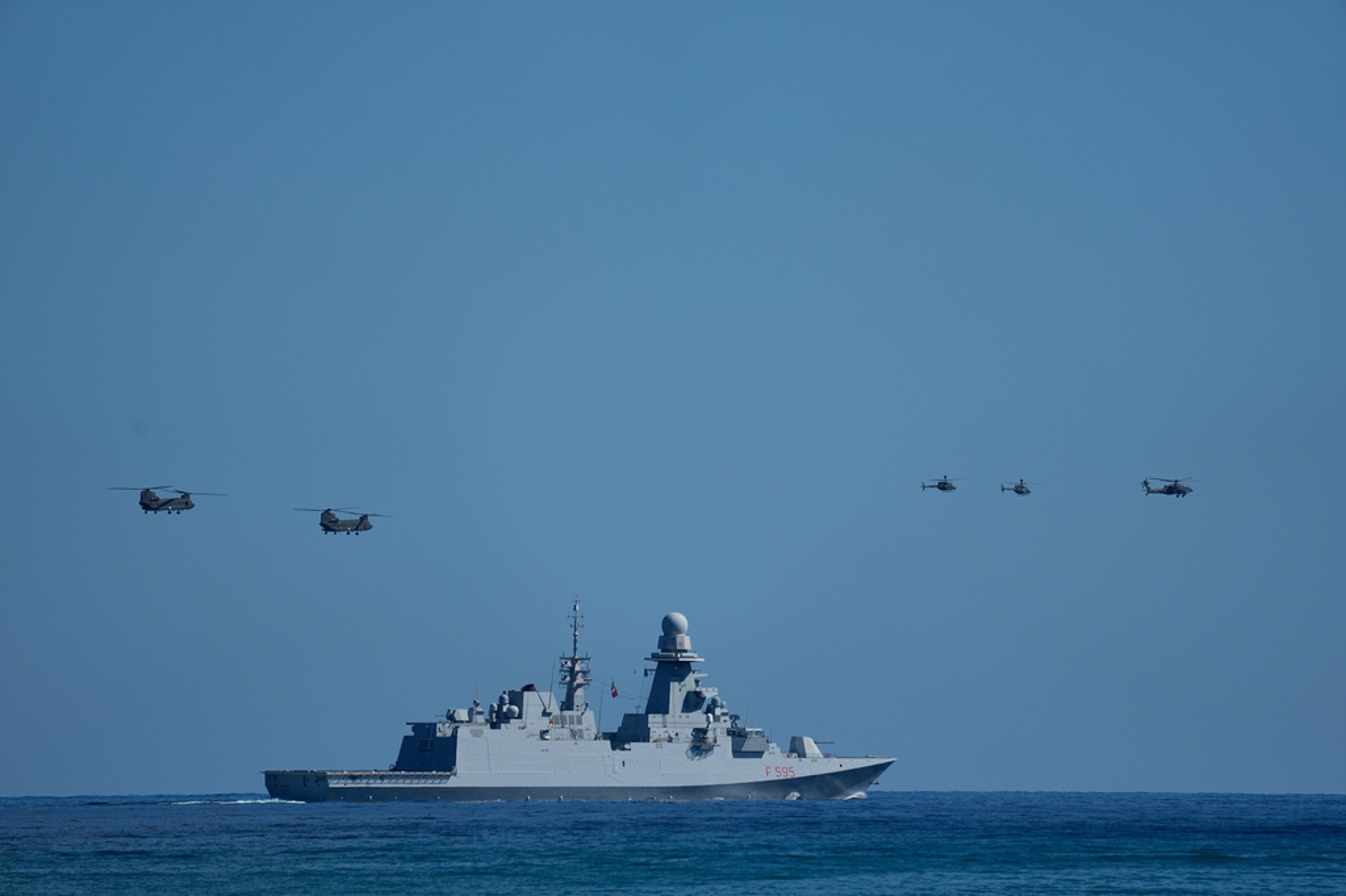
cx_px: 673
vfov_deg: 3.4
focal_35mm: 400
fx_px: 14950
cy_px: 448
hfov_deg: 5.2
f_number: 7.1
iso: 100
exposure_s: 1/1000
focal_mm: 400
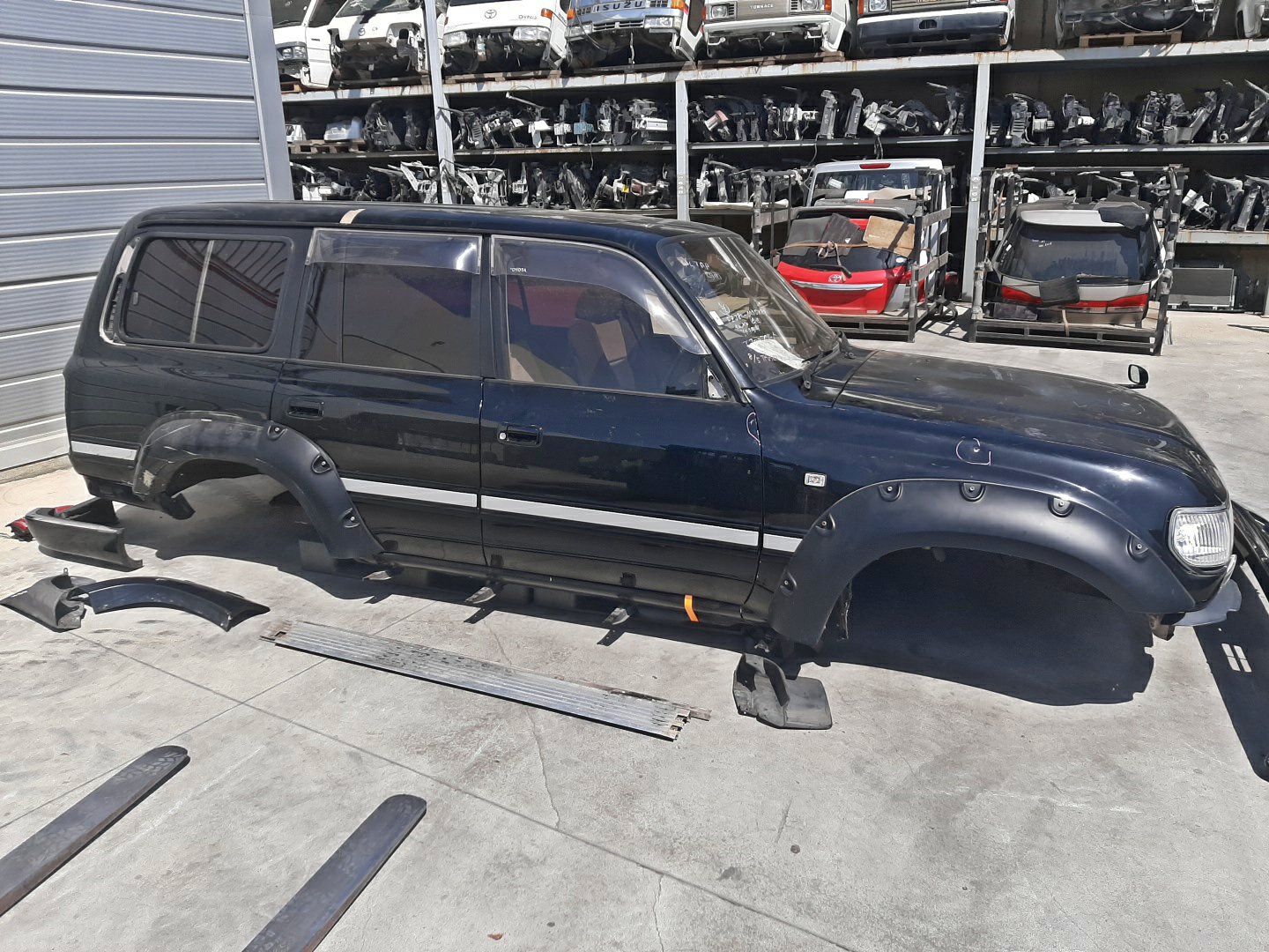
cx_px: 634
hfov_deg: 67.3
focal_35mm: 26
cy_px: 476
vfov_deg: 53.1
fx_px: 953
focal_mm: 3.93
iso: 40
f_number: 1.7
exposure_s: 1/2137
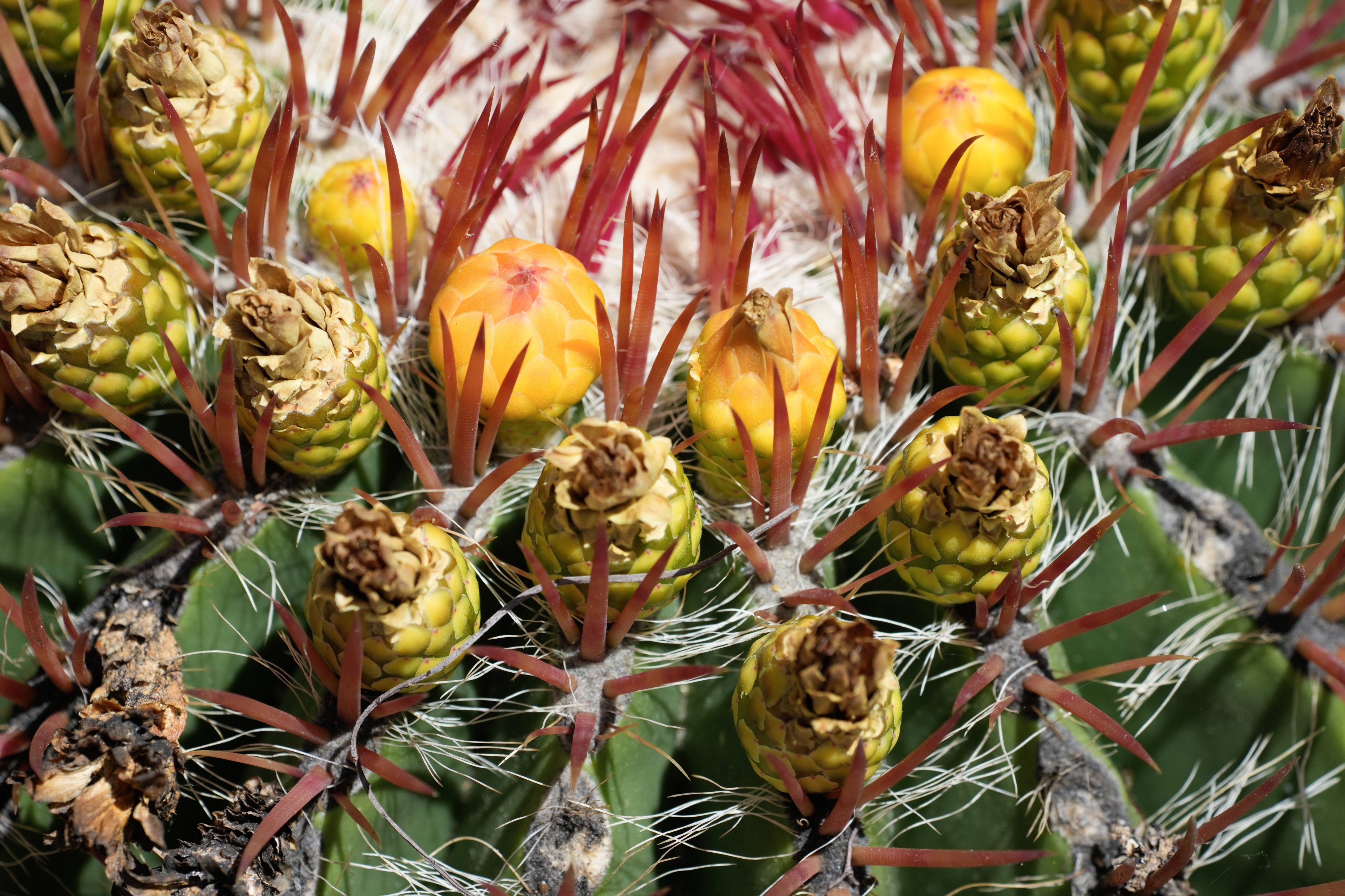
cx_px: 672
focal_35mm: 400
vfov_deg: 3.4
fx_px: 14943
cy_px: 448
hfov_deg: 5.2
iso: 250
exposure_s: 1/400
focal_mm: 400
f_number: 9
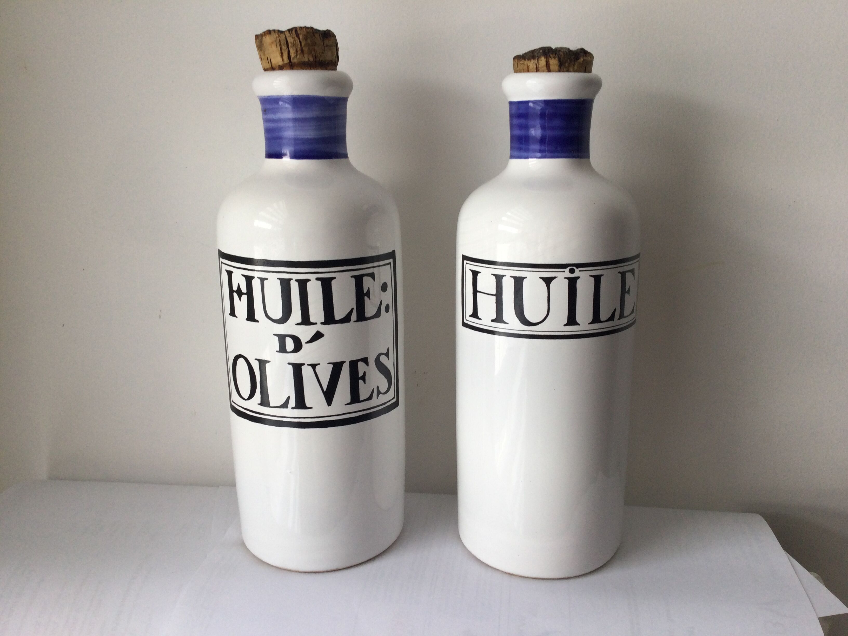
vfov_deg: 45.4
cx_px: 424
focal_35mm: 31
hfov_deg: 58.4
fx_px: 759
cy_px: 318
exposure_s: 1/50
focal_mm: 3.3
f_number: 2.4
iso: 32
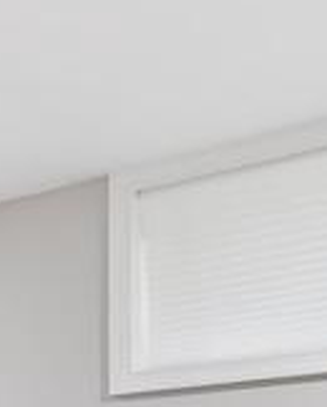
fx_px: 1075
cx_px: -322
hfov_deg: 14.4
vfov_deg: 19.6
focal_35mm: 89
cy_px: 549
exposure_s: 1/5
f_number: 9
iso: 250
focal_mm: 10
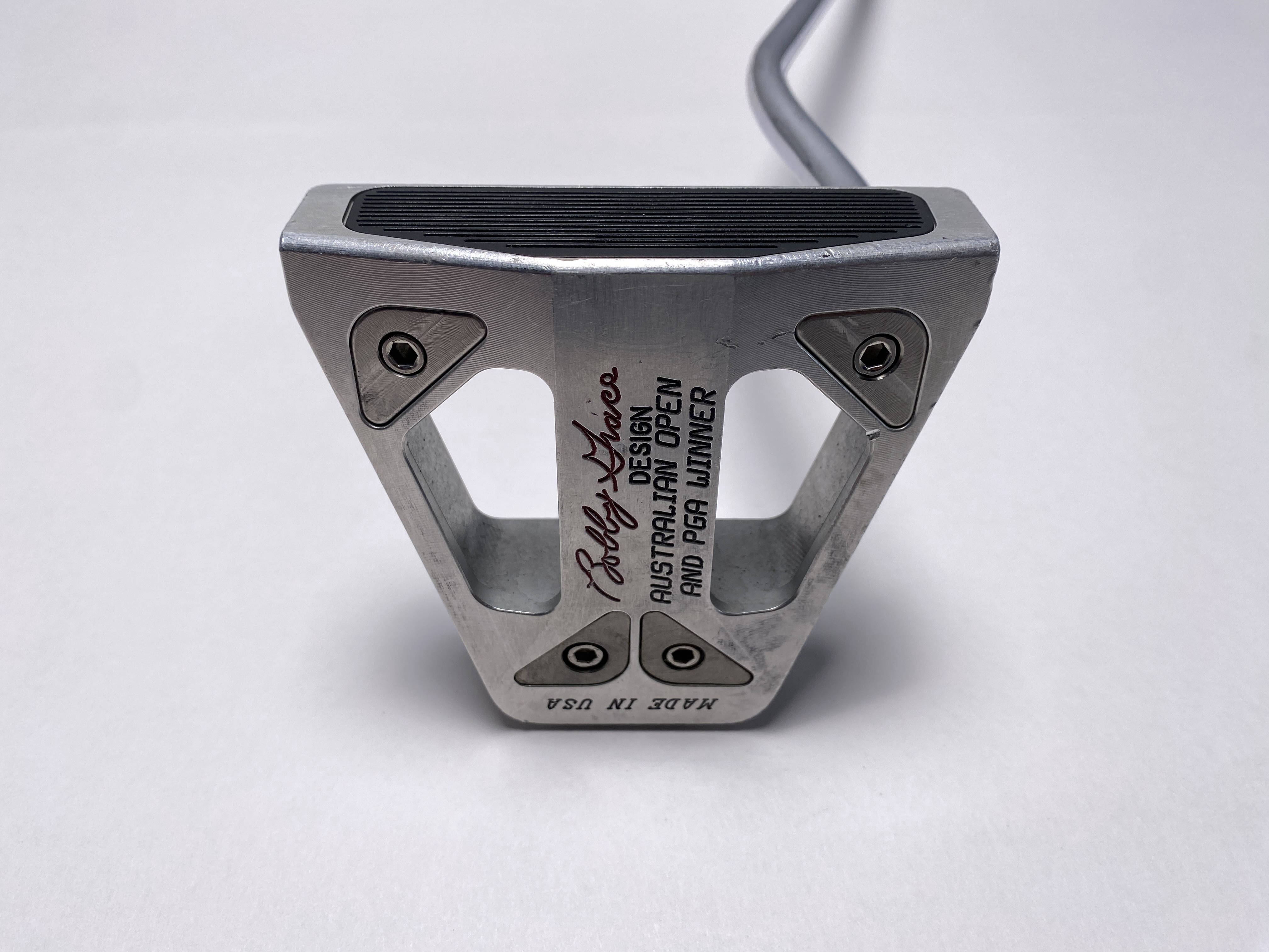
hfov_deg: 67.3
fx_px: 953
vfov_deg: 53.1
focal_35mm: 26
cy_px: 476
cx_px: 634
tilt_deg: -46.6
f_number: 1.8
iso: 32
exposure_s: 1/816
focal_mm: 4.25
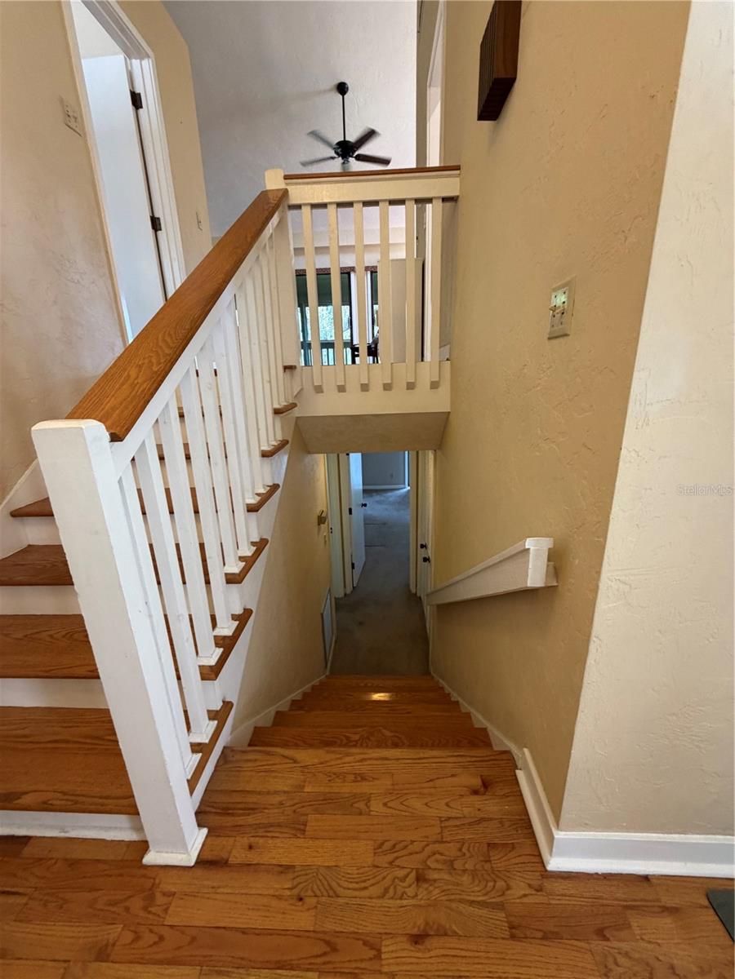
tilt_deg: -16.1
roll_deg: +2.3
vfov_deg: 102.1
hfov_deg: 85.7
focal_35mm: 14
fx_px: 396
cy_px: 490
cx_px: 368
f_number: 2.2
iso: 250
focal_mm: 2.22
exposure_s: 1/60
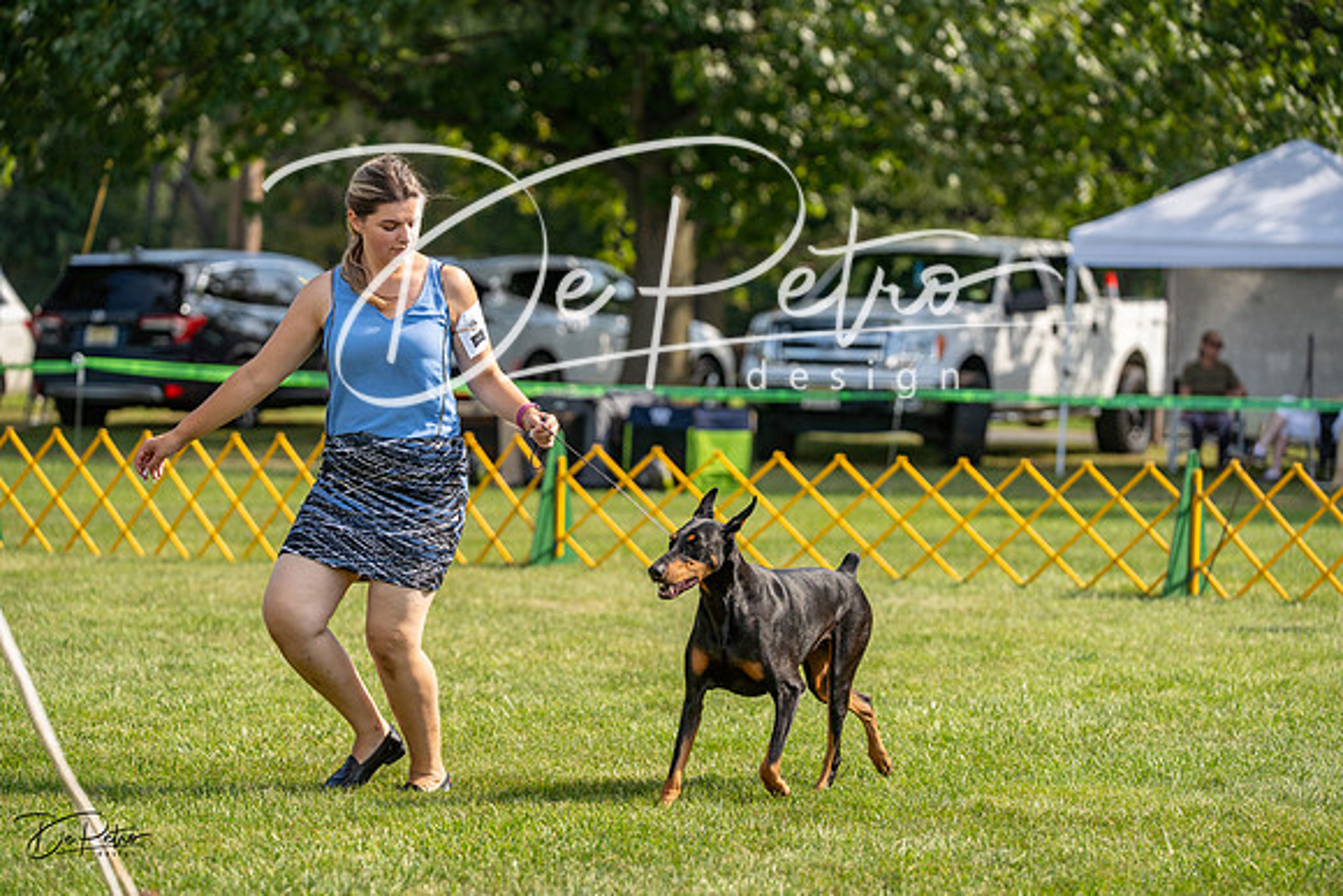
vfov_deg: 10.6
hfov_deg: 15.9
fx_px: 4813
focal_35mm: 129
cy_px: 448
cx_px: 672
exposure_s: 1/1600
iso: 200
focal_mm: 129
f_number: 3.5
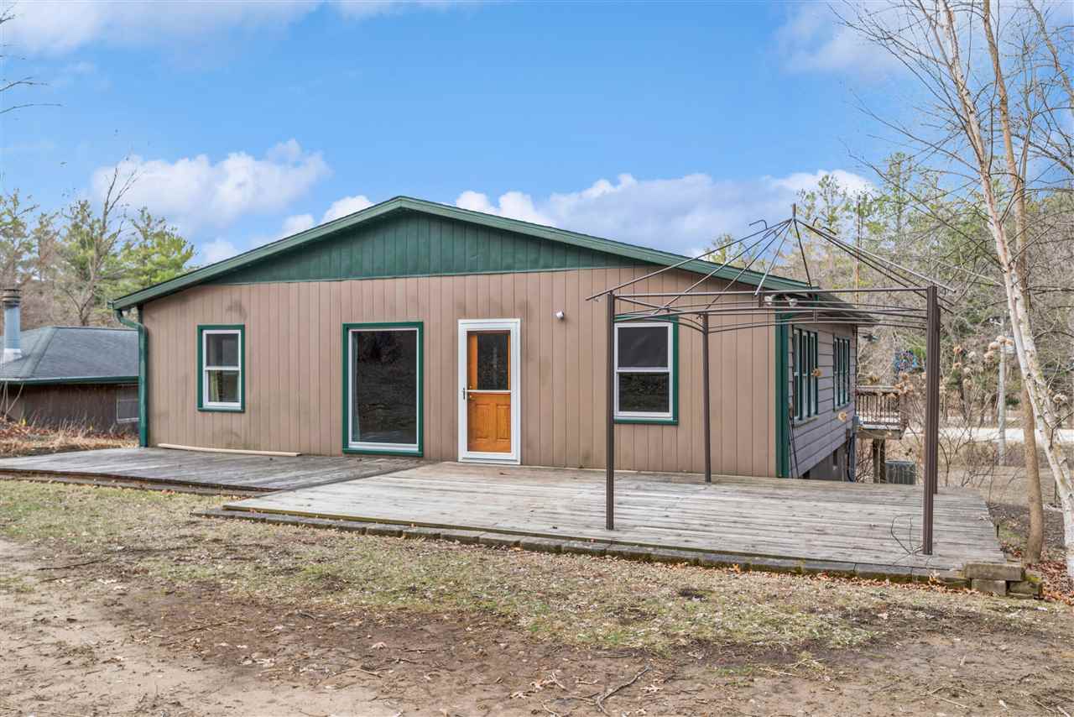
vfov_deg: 43.6
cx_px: 537
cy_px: 358
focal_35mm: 30
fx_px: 895
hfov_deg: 61.9
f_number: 8
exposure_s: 1/60
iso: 200
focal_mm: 30
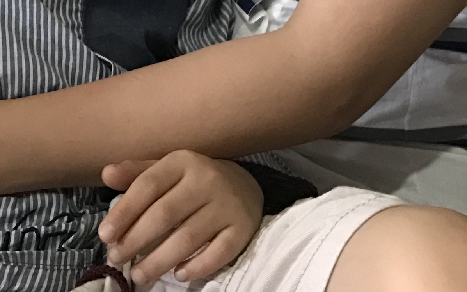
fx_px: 1273
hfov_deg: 20.5
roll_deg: -1.5
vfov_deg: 11.8
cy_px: -269
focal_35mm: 100
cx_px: 76
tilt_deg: -14.4
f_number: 1.8
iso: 100
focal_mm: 3.99
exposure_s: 1/17
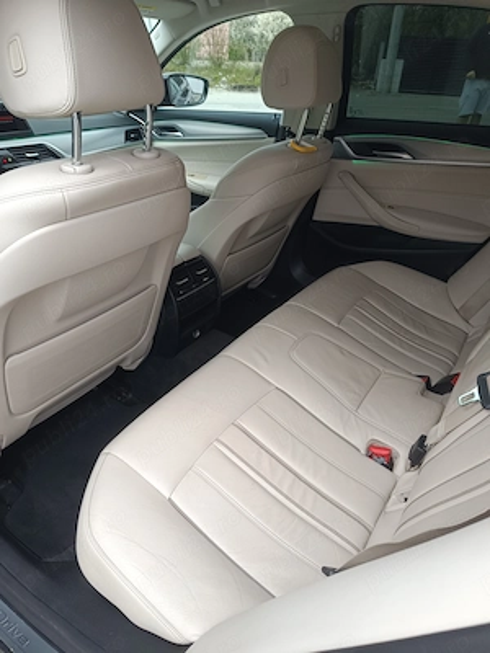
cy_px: 326
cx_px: 245
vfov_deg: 71.6
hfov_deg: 56.8
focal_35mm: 24
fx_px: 453
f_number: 1.88
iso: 456
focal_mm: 5.59
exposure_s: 1/101
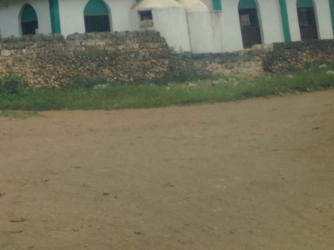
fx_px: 791
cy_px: -40
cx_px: -53
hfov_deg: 22.2
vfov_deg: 17.3
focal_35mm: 82
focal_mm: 4.12
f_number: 2.4
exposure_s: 1/2169
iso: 50
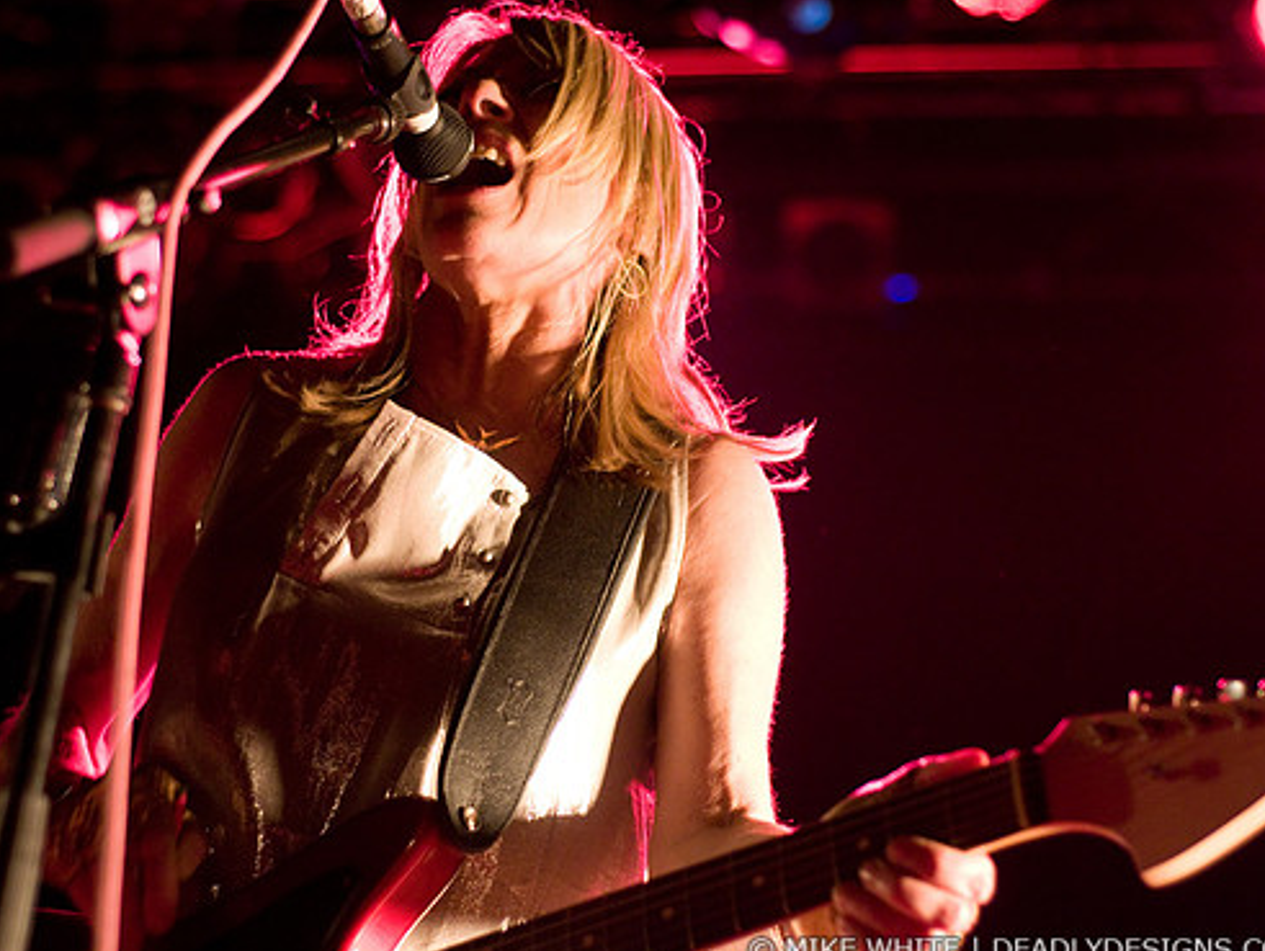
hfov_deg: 23.0
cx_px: 572
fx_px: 3109
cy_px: 476
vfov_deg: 17.4
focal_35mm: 85
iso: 1250
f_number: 2.2
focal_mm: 50
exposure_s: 1/125
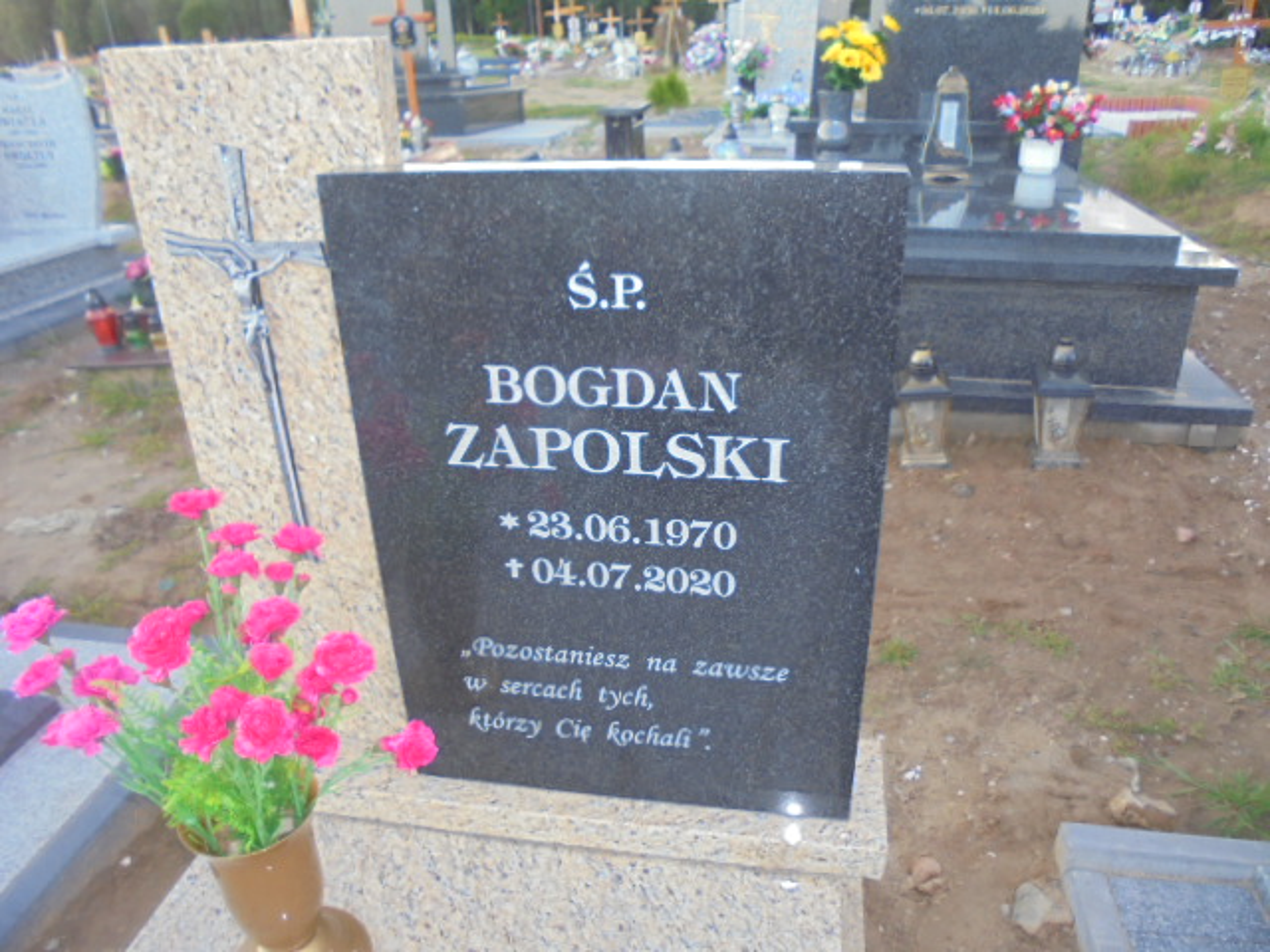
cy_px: 476
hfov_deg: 67.3
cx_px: 635
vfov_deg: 53.1
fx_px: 954
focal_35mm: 26
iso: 100
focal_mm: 4.6
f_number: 3.5
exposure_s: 1/40
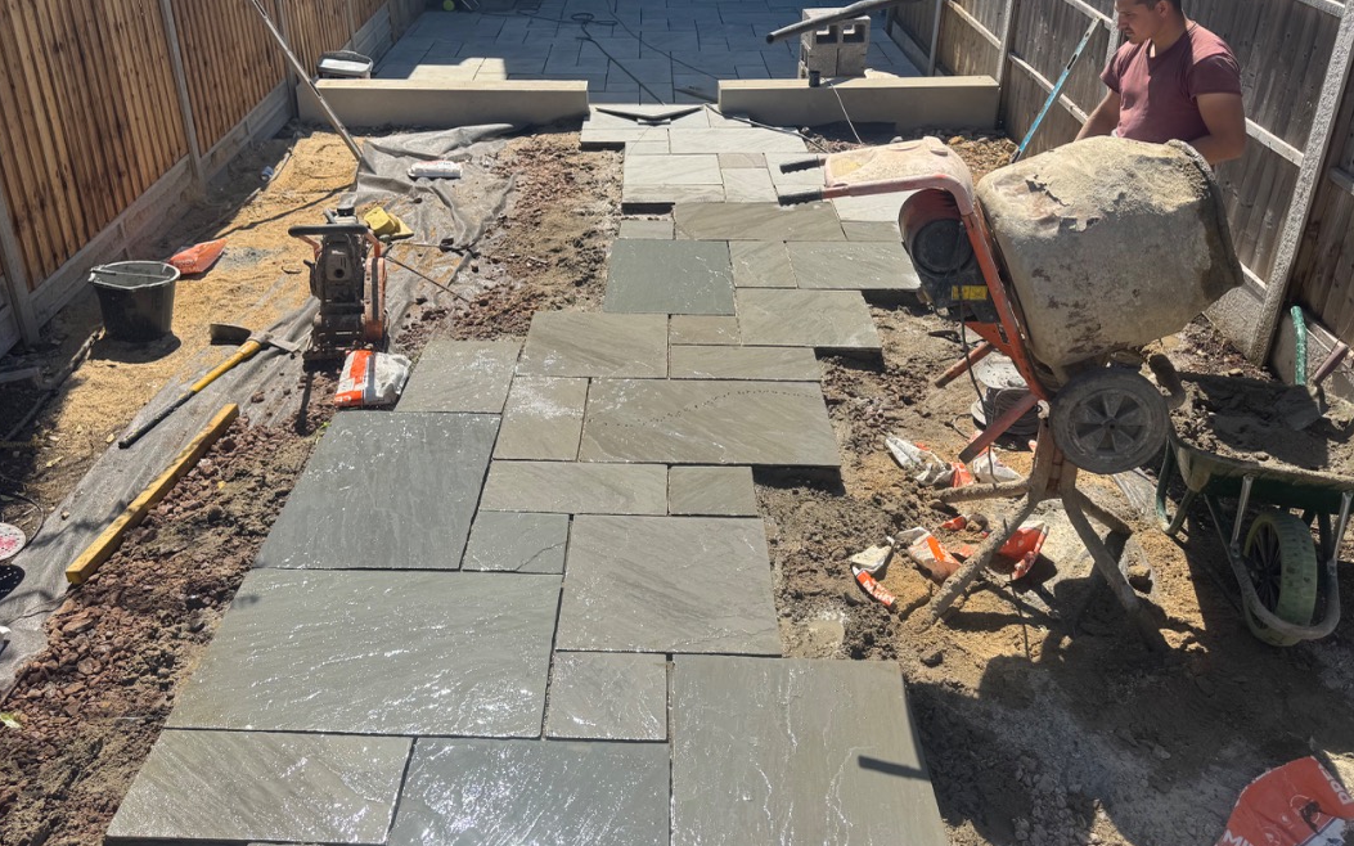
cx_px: 654
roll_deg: +0.8
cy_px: 280
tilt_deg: -27.1
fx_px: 1070
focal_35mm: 29
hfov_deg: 64.6
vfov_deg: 42.5
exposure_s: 1/4049
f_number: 1.78
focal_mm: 6.76
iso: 80
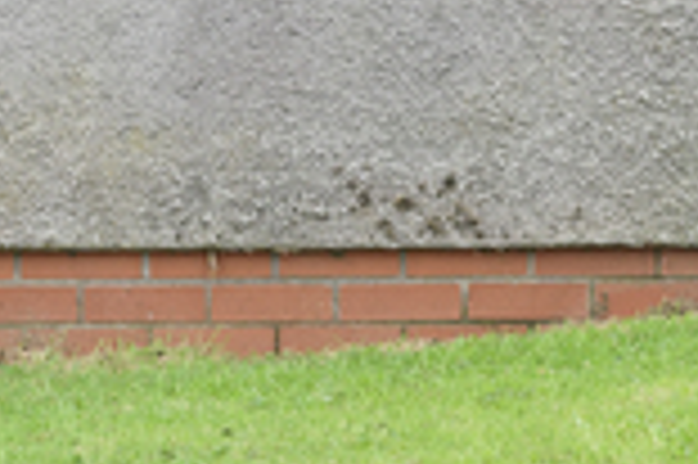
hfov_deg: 5.3
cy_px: -678
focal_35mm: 388
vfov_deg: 3.5
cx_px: 410
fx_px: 7515
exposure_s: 1/160
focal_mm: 50
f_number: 5.6
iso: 200
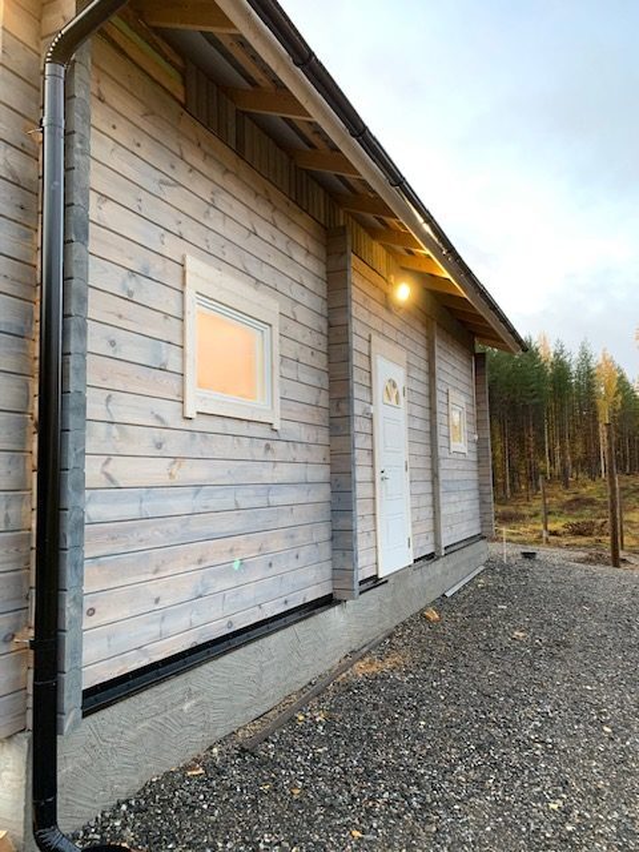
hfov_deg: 53.1
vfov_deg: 67.3
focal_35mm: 26
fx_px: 640
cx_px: 320
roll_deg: +1.1
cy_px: 426
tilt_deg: +6.4
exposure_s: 1/50
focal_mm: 4.25
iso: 100
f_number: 1.8
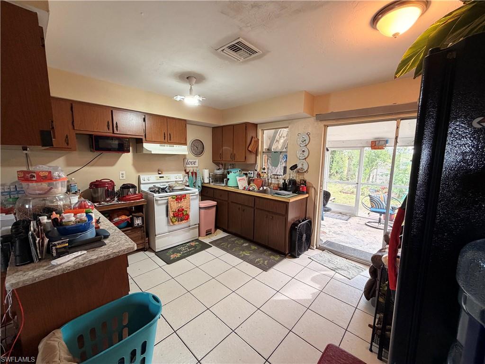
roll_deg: -1.1
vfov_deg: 85.7
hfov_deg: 102.1
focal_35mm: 14
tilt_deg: -7.2
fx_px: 196
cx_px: 242
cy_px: 182
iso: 250
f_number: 2.2
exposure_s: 1/60
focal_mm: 2.22
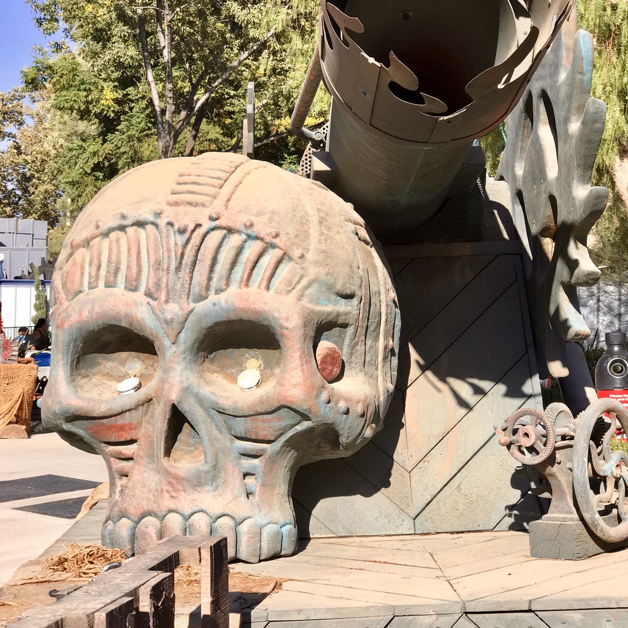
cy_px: 273
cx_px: 313
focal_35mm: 68
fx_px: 1396
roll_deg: -1.1
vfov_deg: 25.3
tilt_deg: +3.0
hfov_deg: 25.4
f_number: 2.8
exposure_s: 1/595
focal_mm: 6.6
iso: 20
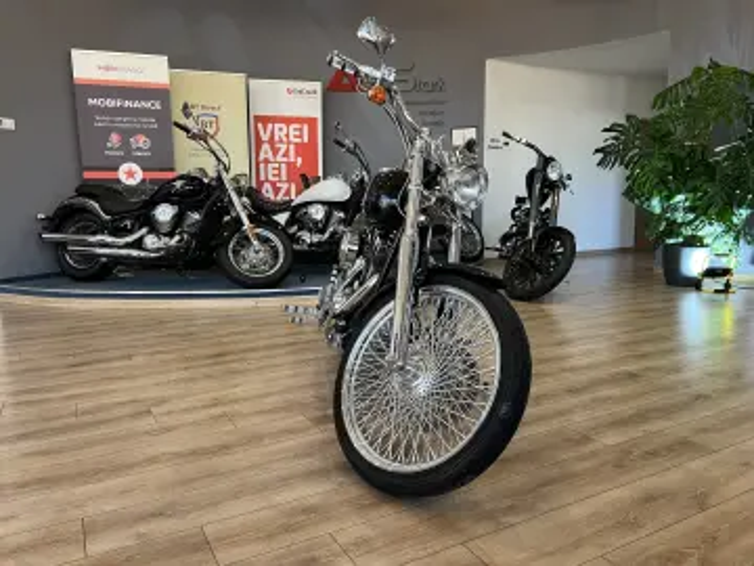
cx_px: 377
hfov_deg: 67.3
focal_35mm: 26
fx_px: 566
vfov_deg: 53.1
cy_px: 283
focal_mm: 5.7
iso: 100
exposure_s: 1/50
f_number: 1.5
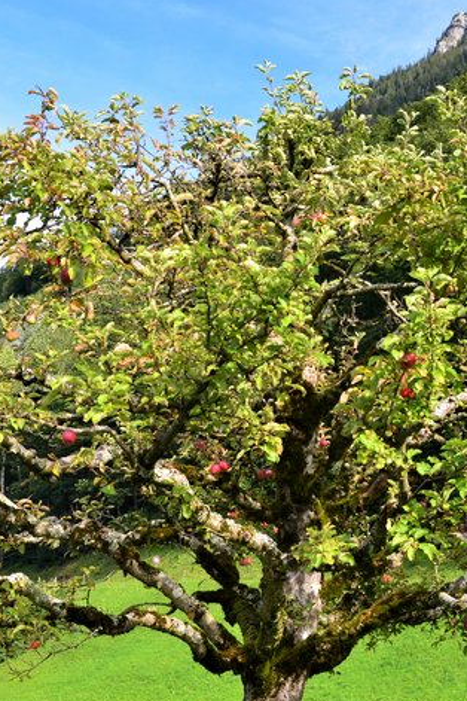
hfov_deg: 21.7
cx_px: 425
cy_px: 342
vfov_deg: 32.9
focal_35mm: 61
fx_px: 1187
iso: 320
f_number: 8
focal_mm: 24
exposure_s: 1/80
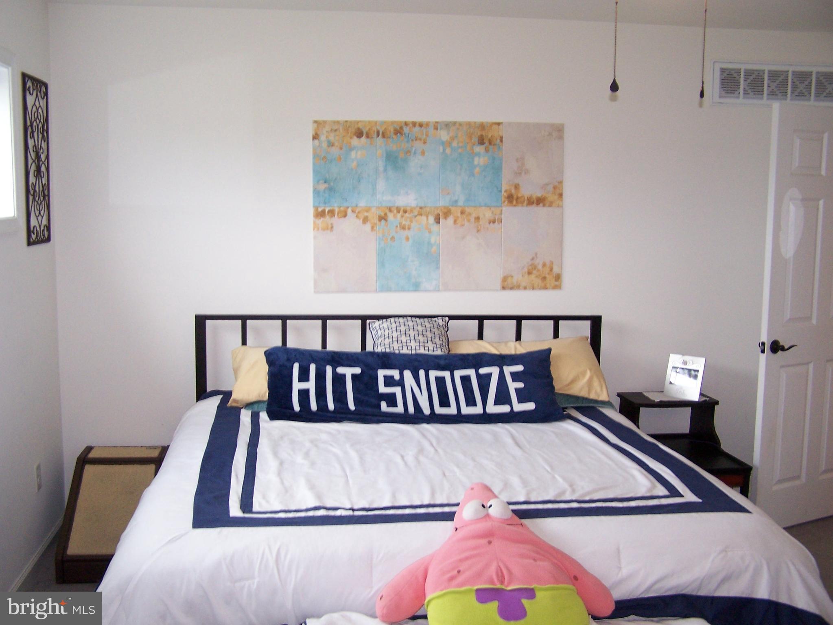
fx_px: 915
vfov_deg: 37.7
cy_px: 312
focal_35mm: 38
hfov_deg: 49.0
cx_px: 416
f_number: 2.8
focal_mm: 6.3
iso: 140
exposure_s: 1/60
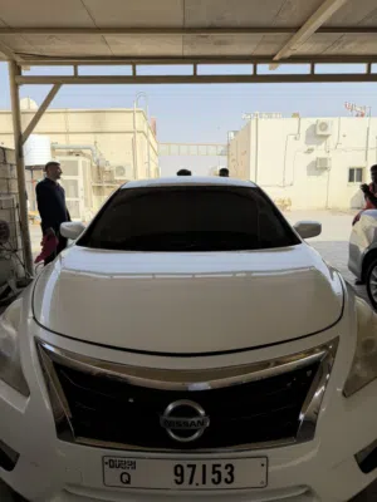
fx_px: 349
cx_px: 188
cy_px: 251
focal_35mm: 24
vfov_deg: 71.6
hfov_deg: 56.8
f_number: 1.78
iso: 80
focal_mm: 6.76
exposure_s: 1/3584
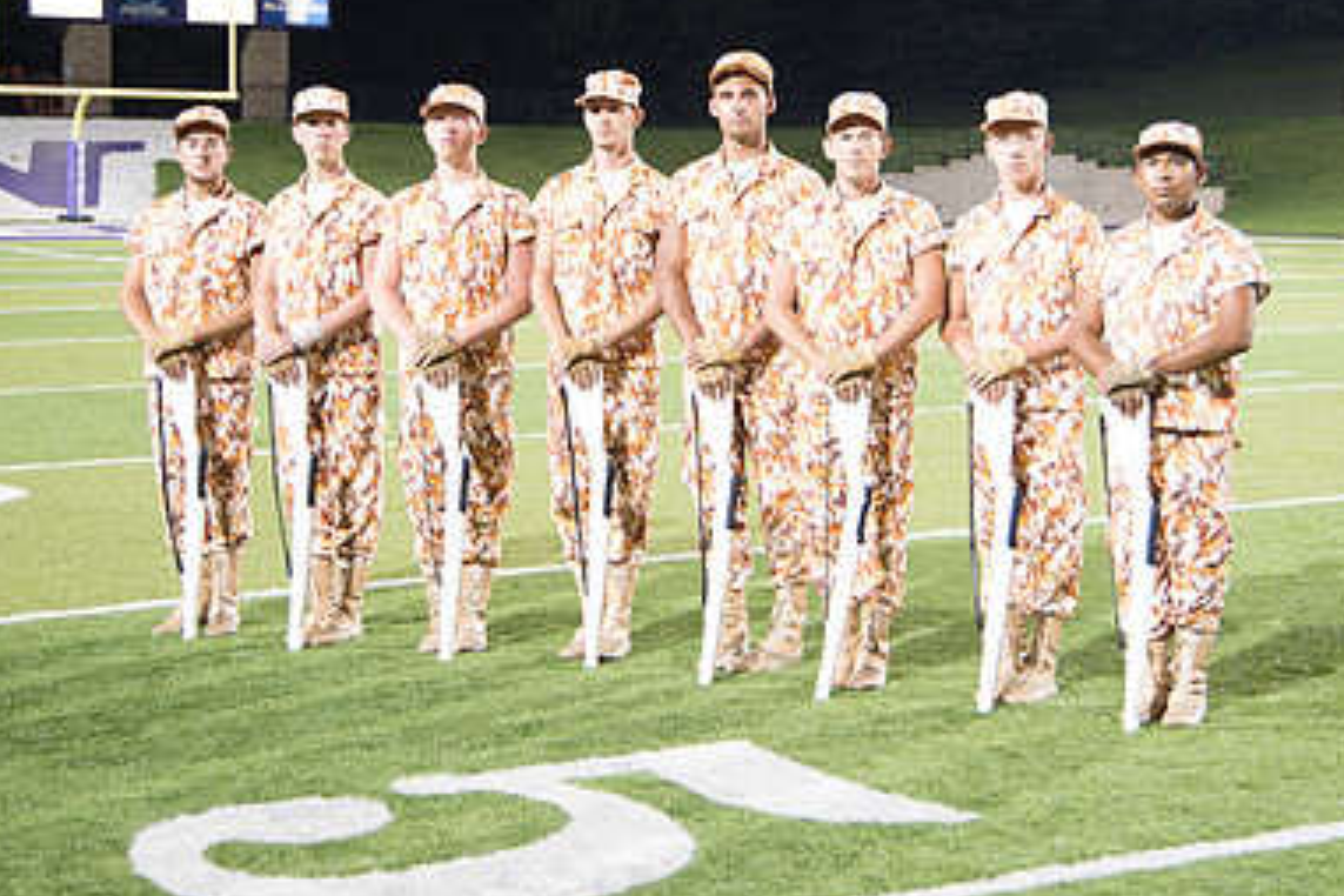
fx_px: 2725
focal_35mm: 73
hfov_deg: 27.7
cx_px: 723
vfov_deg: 18.6
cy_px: 317
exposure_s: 1/25
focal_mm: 48
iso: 1000
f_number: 5
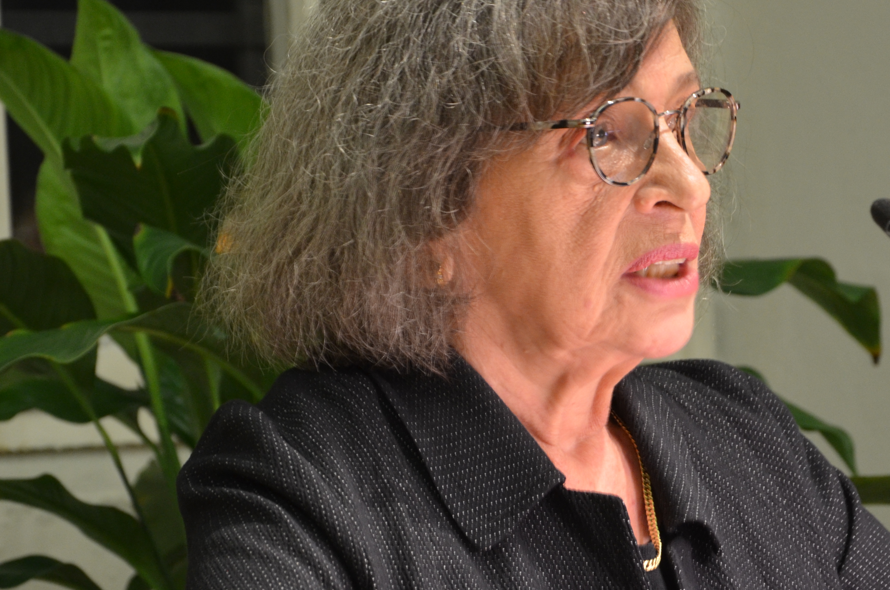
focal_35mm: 187
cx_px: 547
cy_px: 328
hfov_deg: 11.0
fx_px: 4614
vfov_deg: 7.3
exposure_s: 1/6
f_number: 5.3
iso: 800
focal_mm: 70
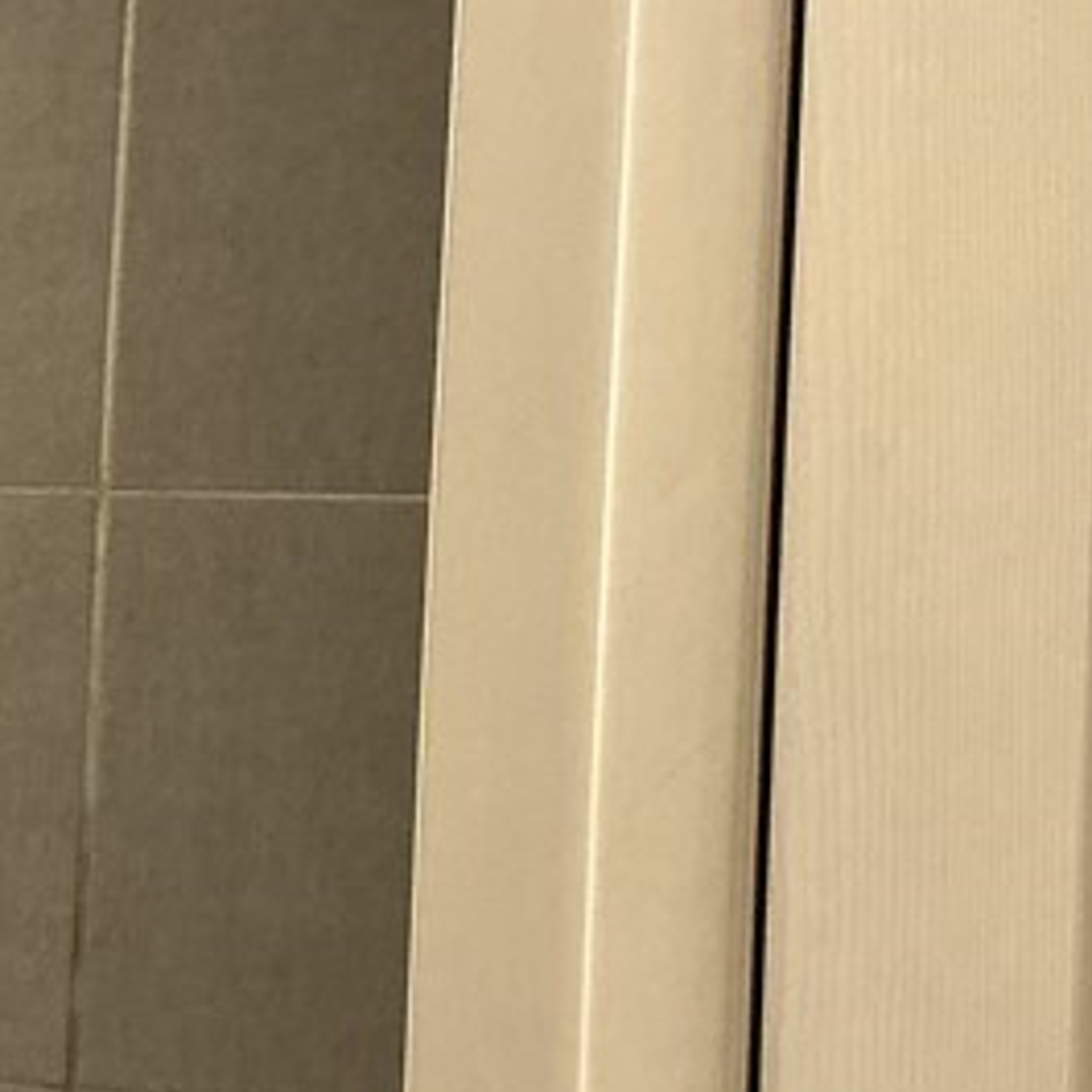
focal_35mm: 99
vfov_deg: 17.6
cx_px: -511
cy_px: 622
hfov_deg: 16.2
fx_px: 3533
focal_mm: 3
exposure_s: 1/60
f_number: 1.8
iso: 200
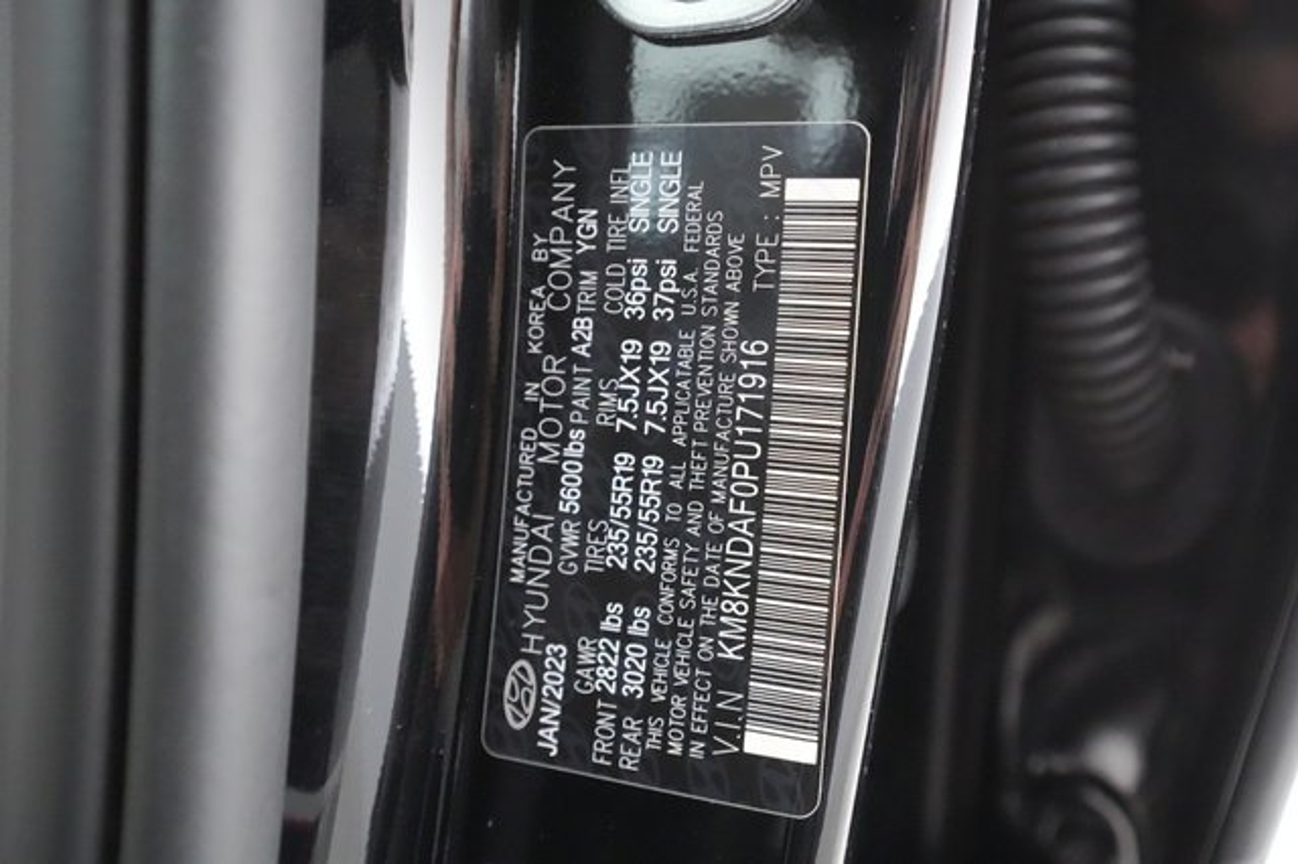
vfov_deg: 46.4
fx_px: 1009
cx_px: 649
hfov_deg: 65.5
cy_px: 432
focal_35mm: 28
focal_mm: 28
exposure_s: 1/100
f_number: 4.5
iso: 25600
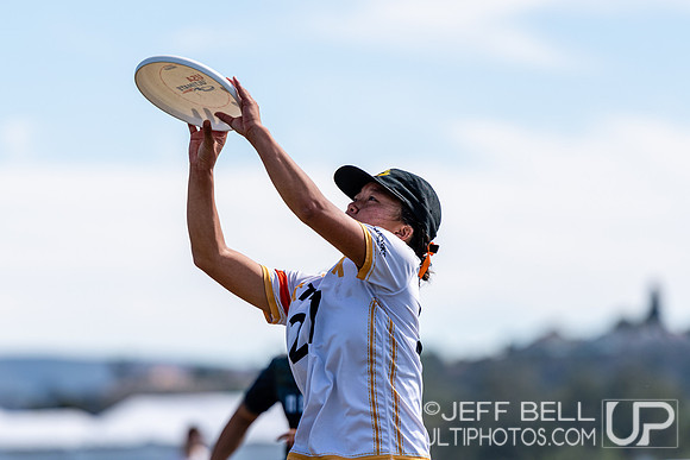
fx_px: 5751
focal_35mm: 300
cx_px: 345
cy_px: 230
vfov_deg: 4.6
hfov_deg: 6.9
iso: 100
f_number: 3.2
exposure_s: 1/1600
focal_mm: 200
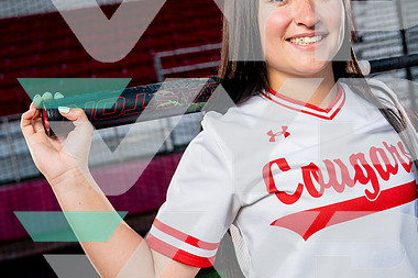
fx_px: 708
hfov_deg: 32.4
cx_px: 300
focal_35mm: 61
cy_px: 136
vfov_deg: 22.2
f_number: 4
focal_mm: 37
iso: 100
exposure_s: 1/250
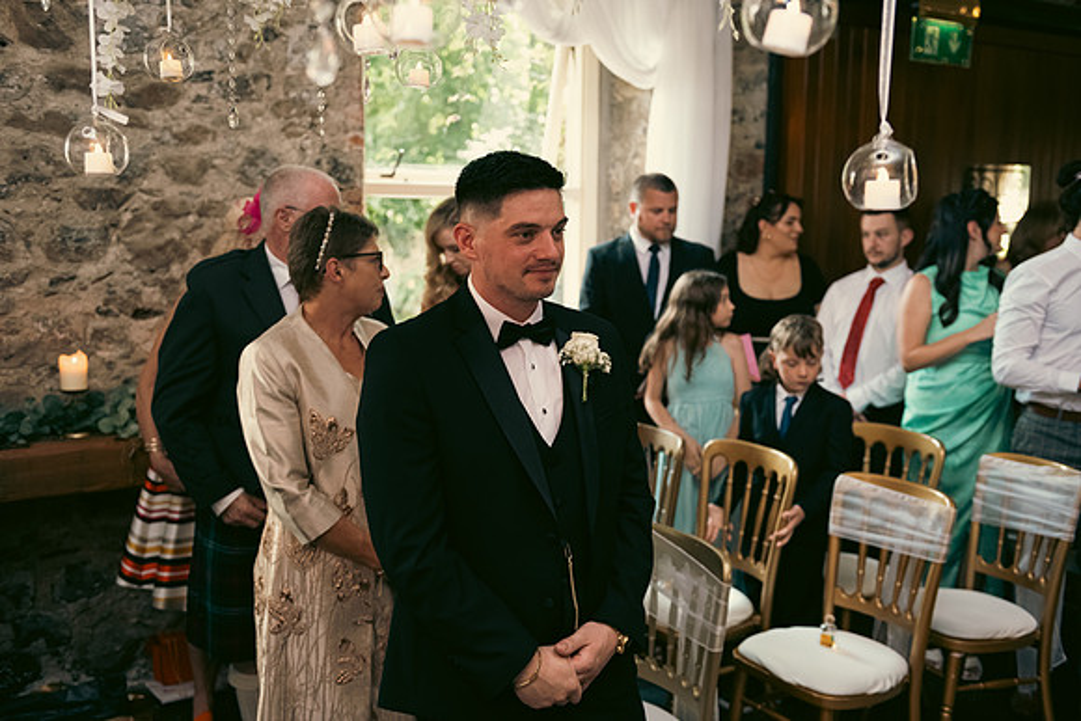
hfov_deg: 50.7
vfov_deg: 35.1
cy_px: 360
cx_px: 540
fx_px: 1141
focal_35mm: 38
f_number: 3.5
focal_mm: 38
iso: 1250
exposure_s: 1/160
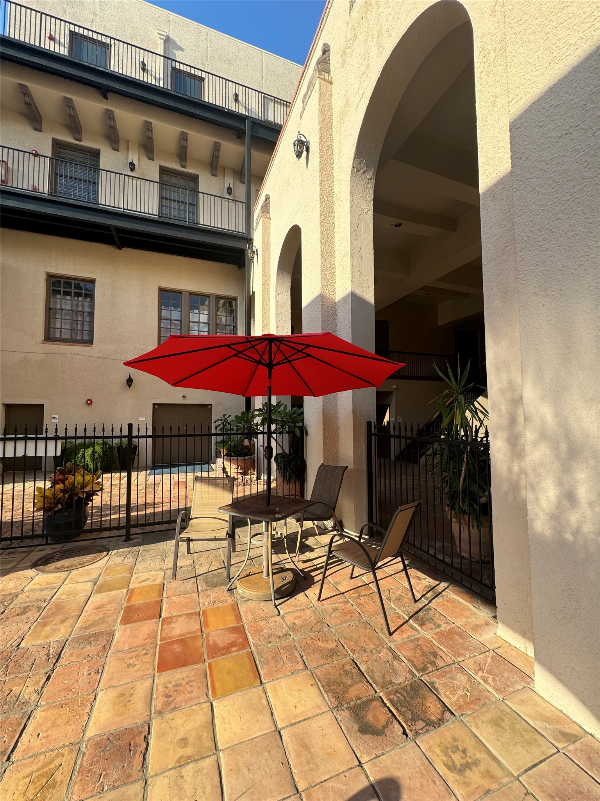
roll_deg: +1.4
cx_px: 300
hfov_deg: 85.7
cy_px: 400
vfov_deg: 102.1
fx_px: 324
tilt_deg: +4.7
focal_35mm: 14
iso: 40
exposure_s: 1/565
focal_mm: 2.22
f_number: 2.2
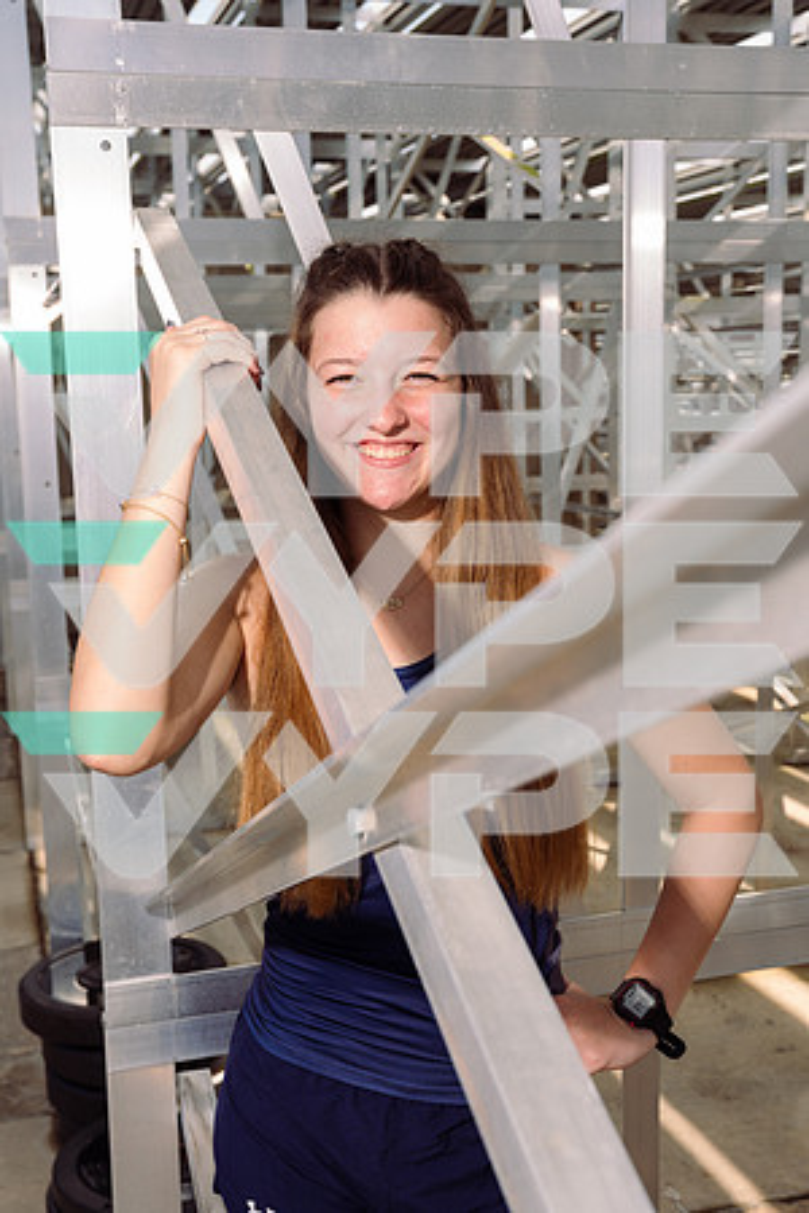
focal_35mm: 44
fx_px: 1483
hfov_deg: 30.5
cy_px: 606
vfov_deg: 44.5
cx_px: 404
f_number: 8
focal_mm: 44
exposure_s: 1/250
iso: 640
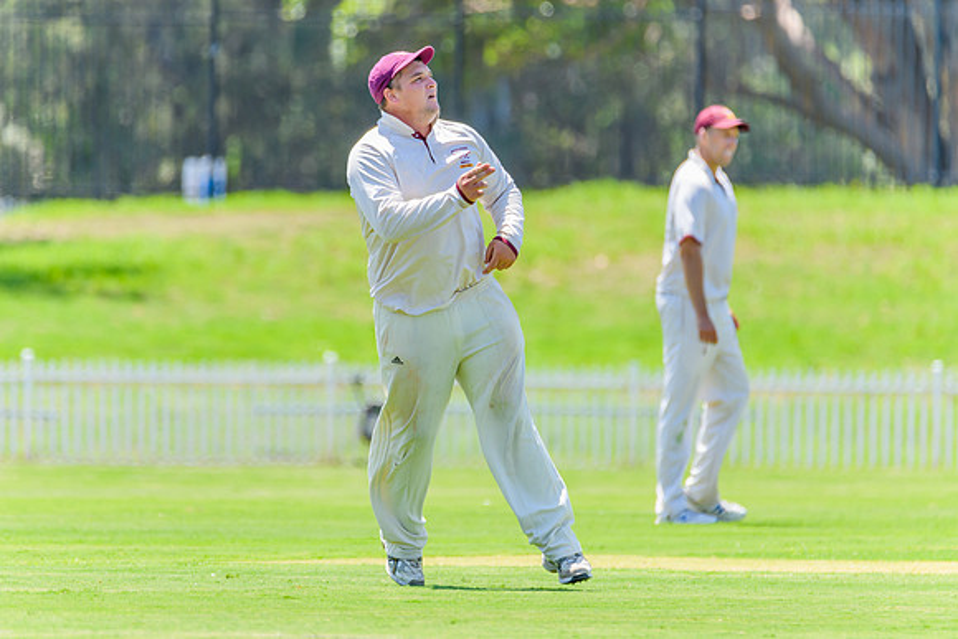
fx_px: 15578
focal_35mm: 585
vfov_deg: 2.4
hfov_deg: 3.5
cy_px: 303
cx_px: 444
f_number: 6.3
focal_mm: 500
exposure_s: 1/640
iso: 400
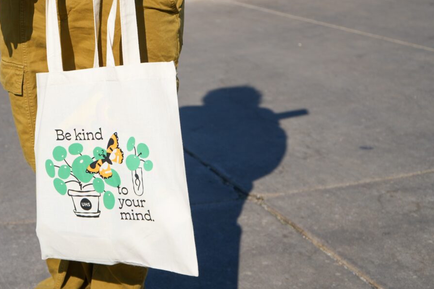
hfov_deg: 22.6
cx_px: 50
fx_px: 1061
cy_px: 38
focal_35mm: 88
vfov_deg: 15.4
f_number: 5
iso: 100
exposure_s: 1/1000
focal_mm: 49
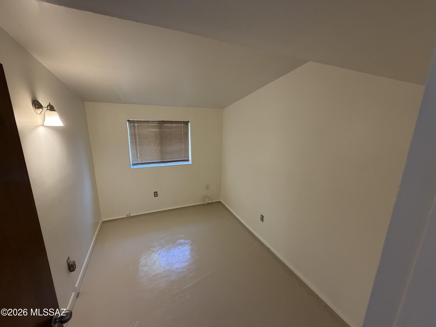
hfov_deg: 102.1
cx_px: 218
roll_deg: -0.8
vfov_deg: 85.7
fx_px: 176
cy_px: 164
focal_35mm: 14
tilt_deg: -13.7
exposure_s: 1/60
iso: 250
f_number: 2.2
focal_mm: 2.22
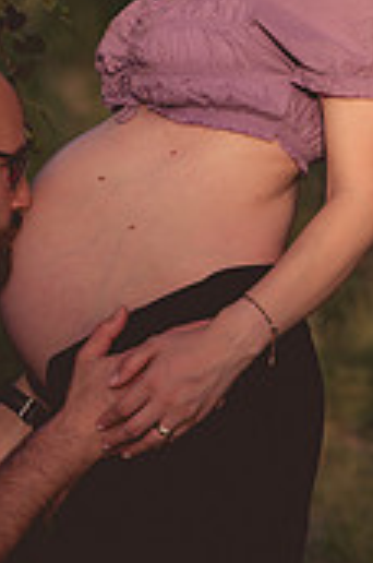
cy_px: 75
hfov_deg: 6.2
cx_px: 113
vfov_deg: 9.3
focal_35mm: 222
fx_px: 3464
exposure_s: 1/1250
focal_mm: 85
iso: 400
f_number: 3.5
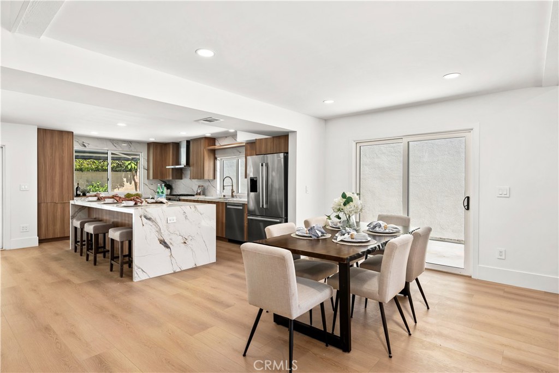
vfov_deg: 64.6
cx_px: 280
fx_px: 295
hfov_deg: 86.9
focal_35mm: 19
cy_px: 186
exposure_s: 1/10
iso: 160
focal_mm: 19
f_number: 8
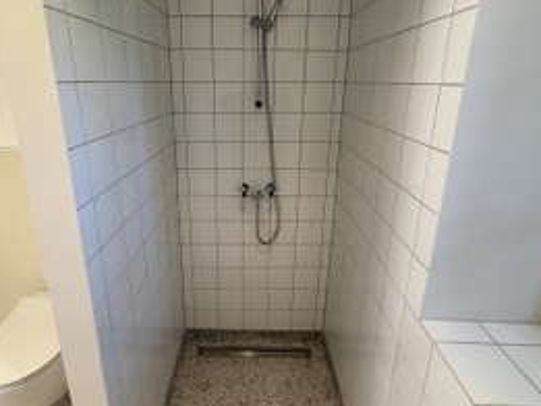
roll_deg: +0.1
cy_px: 170
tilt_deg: -16.9
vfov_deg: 65.6
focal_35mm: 20
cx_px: 248
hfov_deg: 81.5
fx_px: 313
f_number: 2.2
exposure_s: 1/100
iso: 160
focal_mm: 2.22
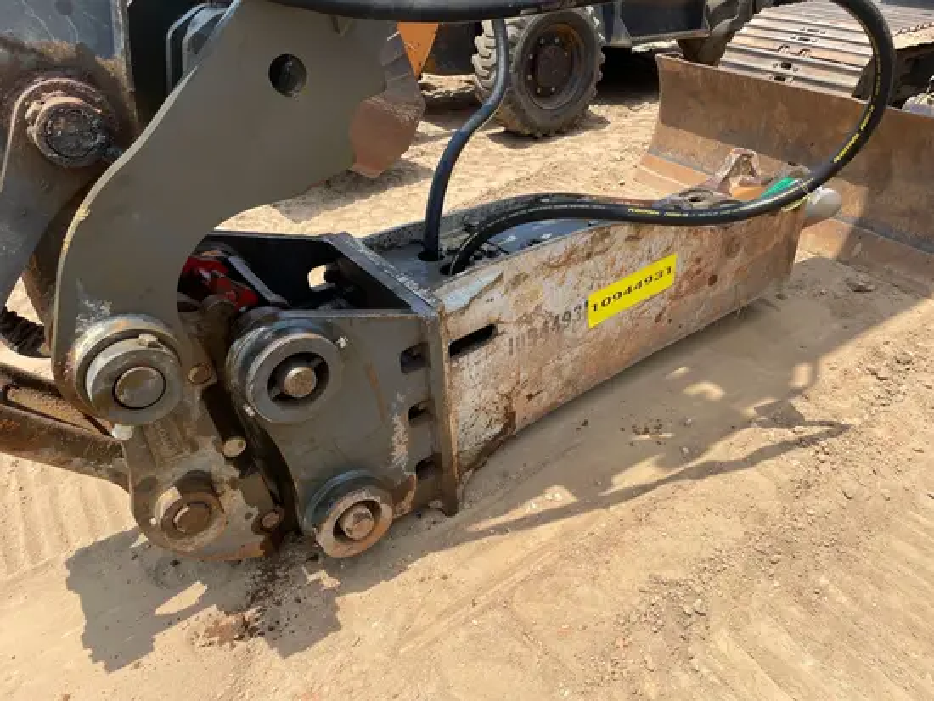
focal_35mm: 26
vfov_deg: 53.1
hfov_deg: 67.3
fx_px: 702
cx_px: 467
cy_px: 350
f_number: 1.6
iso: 32
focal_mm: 4.2
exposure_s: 1/2257
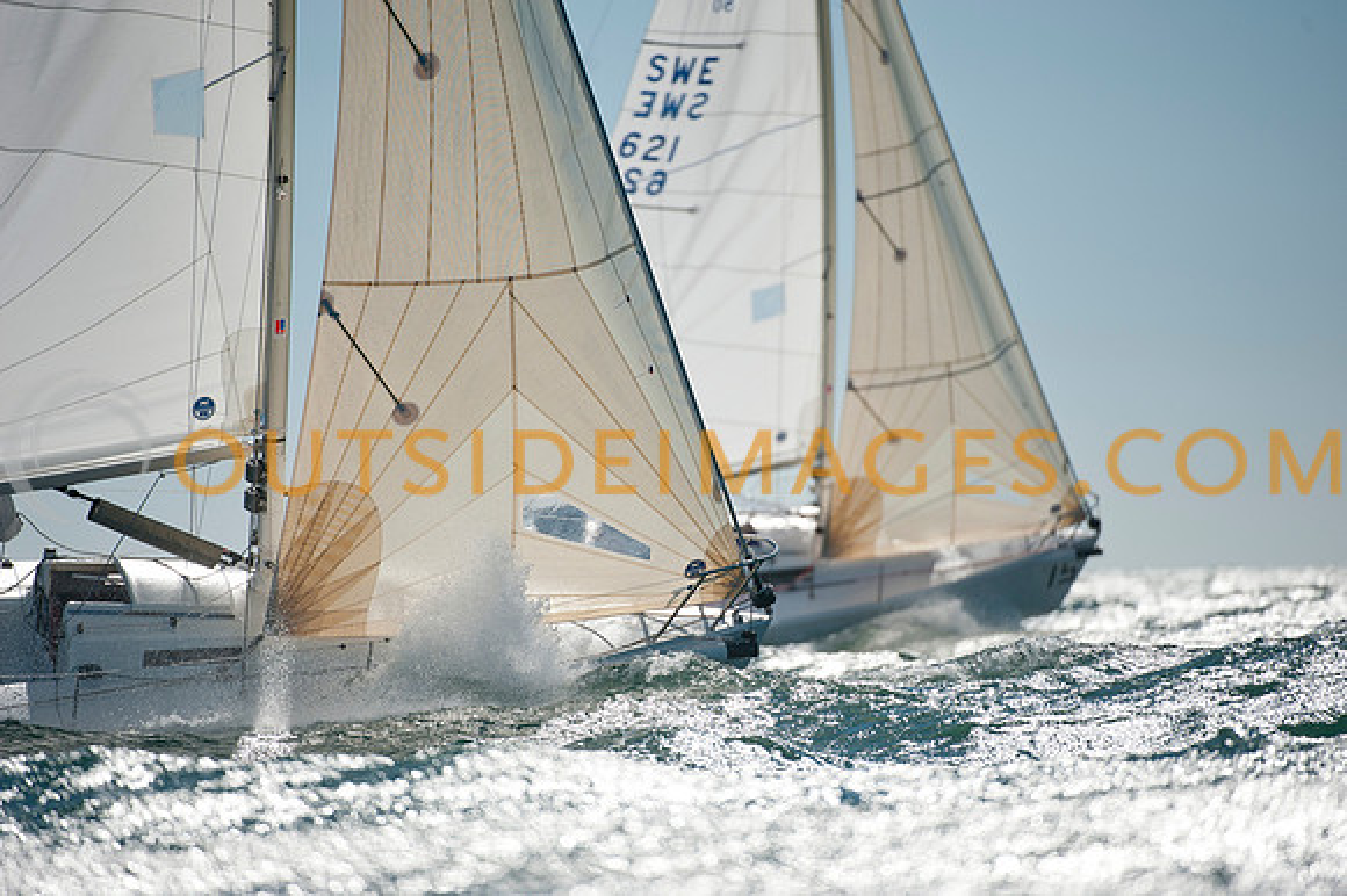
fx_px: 14210
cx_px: 674
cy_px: 448
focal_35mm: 380
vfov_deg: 3.6
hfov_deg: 5.4
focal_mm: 380
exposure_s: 1/8000
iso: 320
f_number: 4
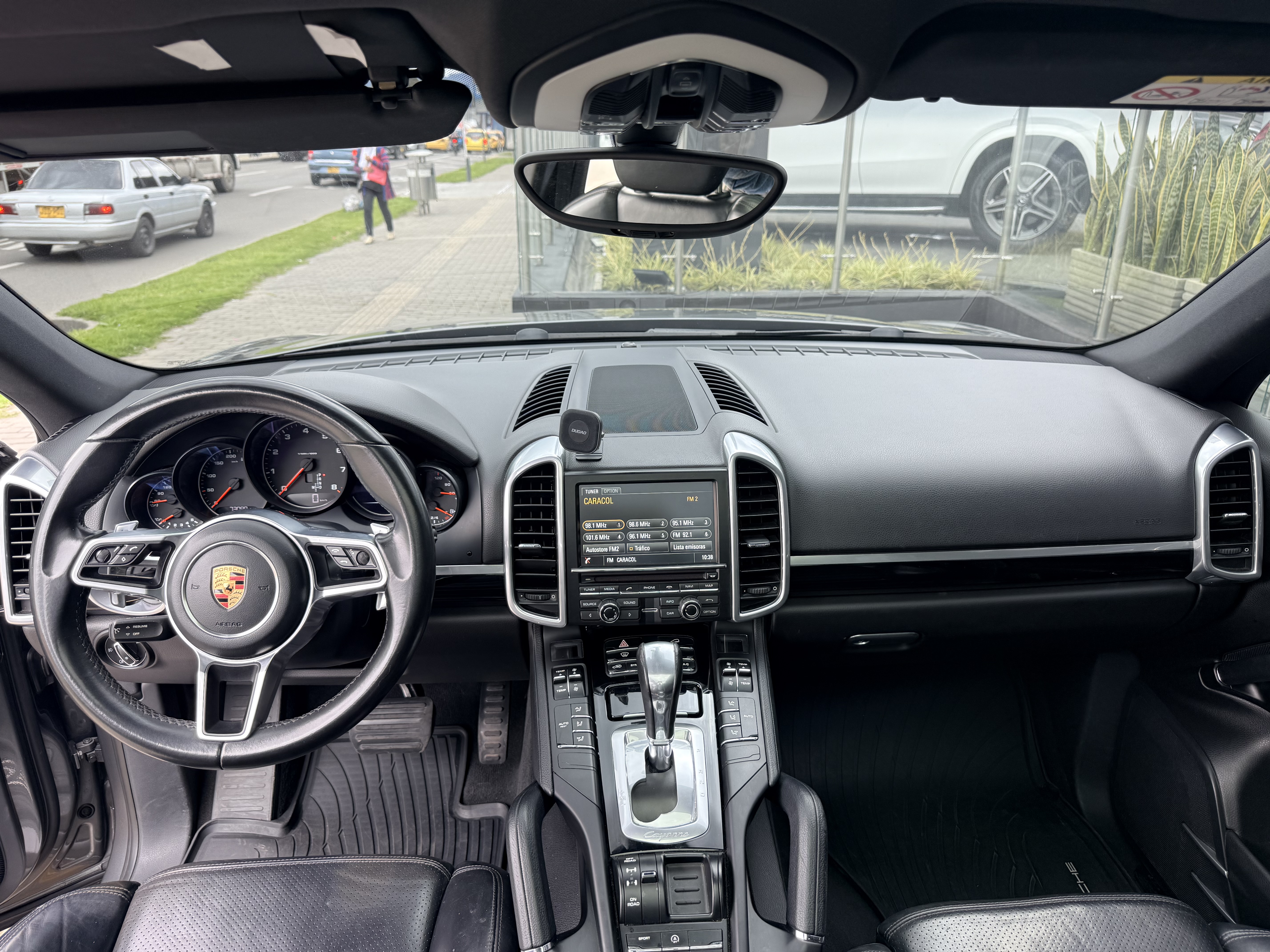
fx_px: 881
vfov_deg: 56.8
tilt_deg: -21.6
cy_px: 476
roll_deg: -1.2
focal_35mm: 24
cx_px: 635
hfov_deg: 71.6
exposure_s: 1/121
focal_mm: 6.76
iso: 80
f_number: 1.78
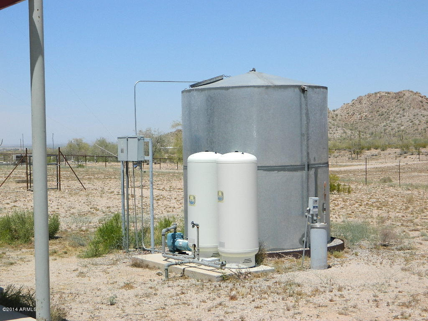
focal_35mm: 70
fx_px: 865
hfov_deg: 27.8
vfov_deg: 21.0
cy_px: 160
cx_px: 214
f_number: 11.4
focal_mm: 12.6
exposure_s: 1/200
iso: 110
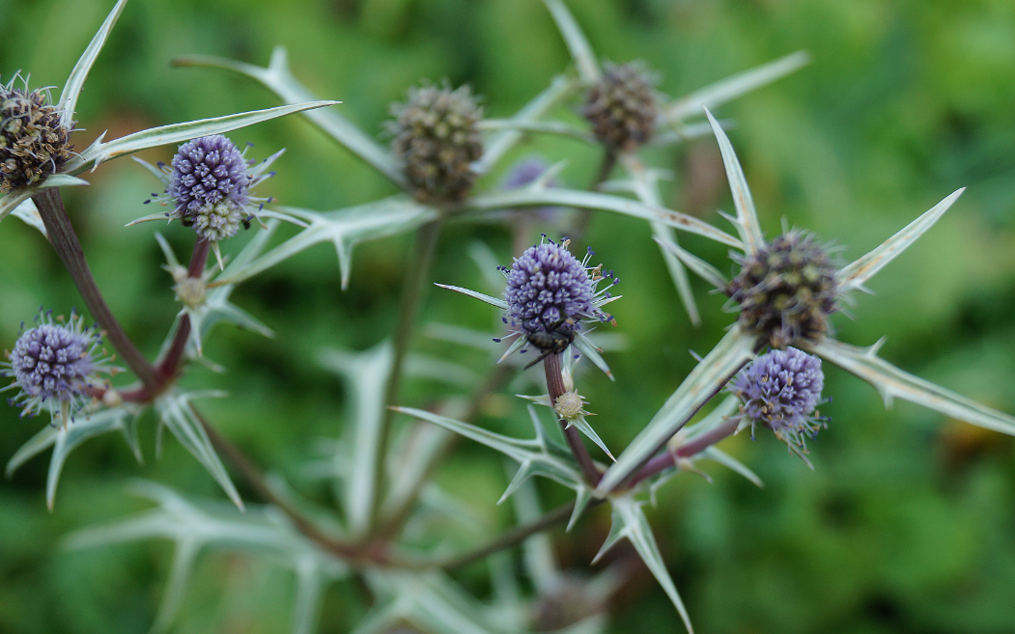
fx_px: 2174
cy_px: 354
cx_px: 467
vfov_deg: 16.6
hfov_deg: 26.3
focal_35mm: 79
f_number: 6.3
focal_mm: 45
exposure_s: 1/80
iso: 100
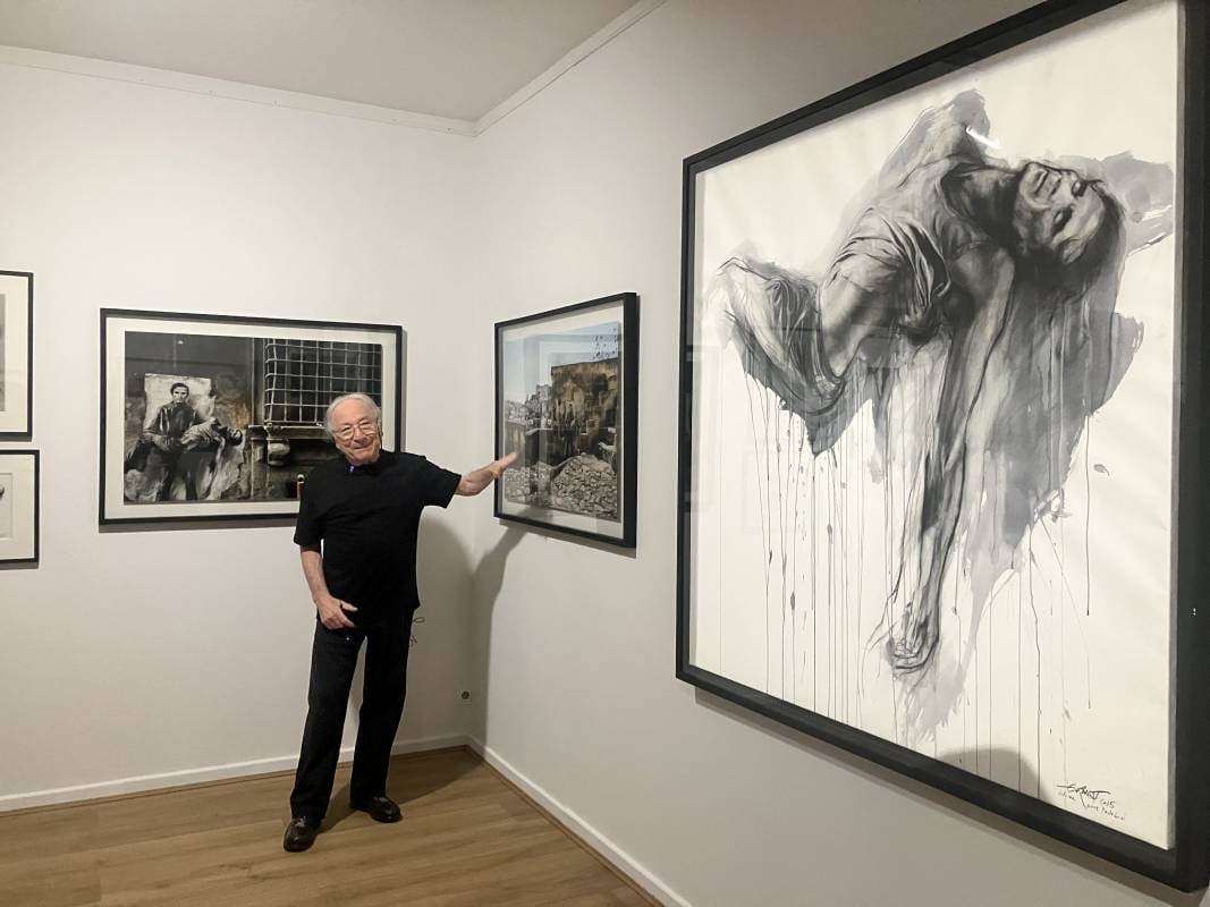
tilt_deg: -1.0
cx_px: 605
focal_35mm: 28
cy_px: 454
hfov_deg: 63.4
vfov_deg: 49.7
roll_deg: -1.6
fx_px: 979
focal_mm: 3.99
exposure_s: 1/30
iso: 500
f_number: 1.8
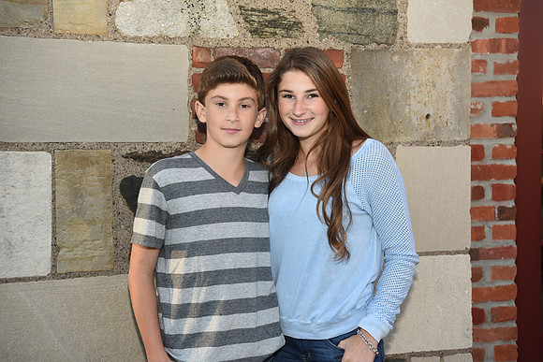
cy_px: 181
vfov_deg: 24.6
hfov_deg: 36.2
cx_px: 272
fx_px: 830
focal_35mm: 55
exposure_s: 1/250
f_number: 7.1
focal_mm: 55
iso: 640
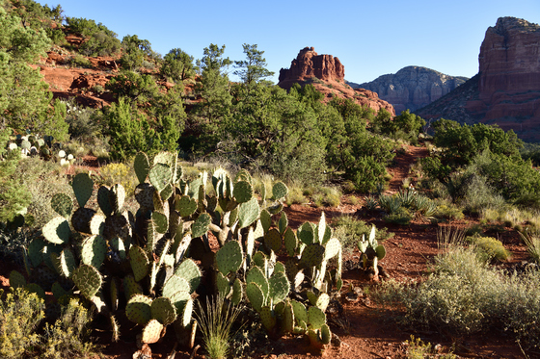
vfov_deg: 42.3
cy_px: 180
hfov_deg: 60.3
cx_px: 270
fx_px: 465
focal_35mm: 31
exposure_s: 1/30
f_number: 11
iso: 72
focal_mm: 31
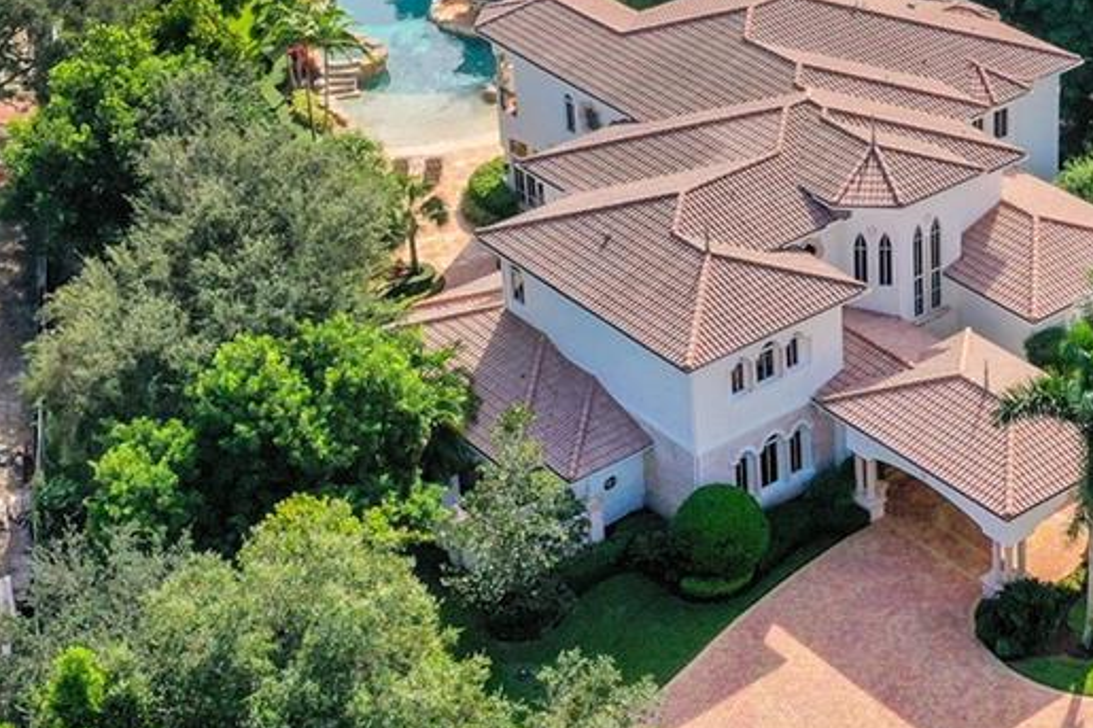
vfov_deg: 15.4
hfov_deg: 22.7
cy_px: -19
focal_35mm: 87
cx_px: 1034
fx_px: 2640
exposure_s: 1/500
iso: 100
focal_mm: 10.26
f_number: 6.3
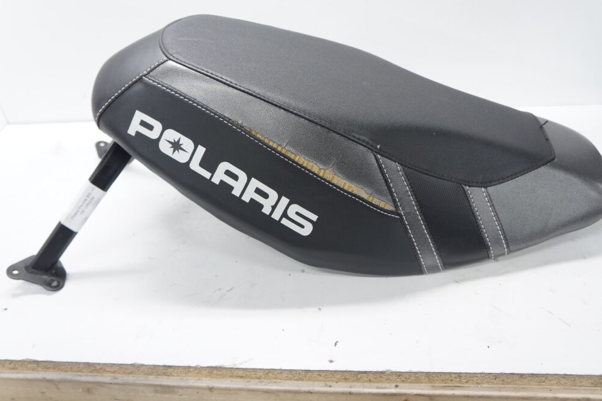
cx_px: 308
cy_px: 195
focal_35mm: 33
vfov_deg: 40.5
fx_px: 544
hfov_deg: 57.9
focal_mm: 21
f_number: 4
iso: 500
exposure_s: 1/60
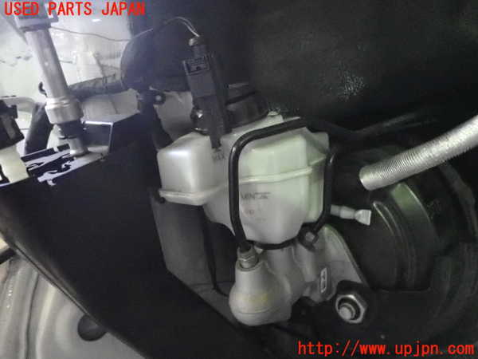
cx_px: 239
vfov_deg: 54.9
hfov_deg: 69.4
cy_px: 180
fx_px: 345
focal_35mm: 25
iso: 6400
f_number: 2
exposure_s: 1/160
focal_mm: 4.5
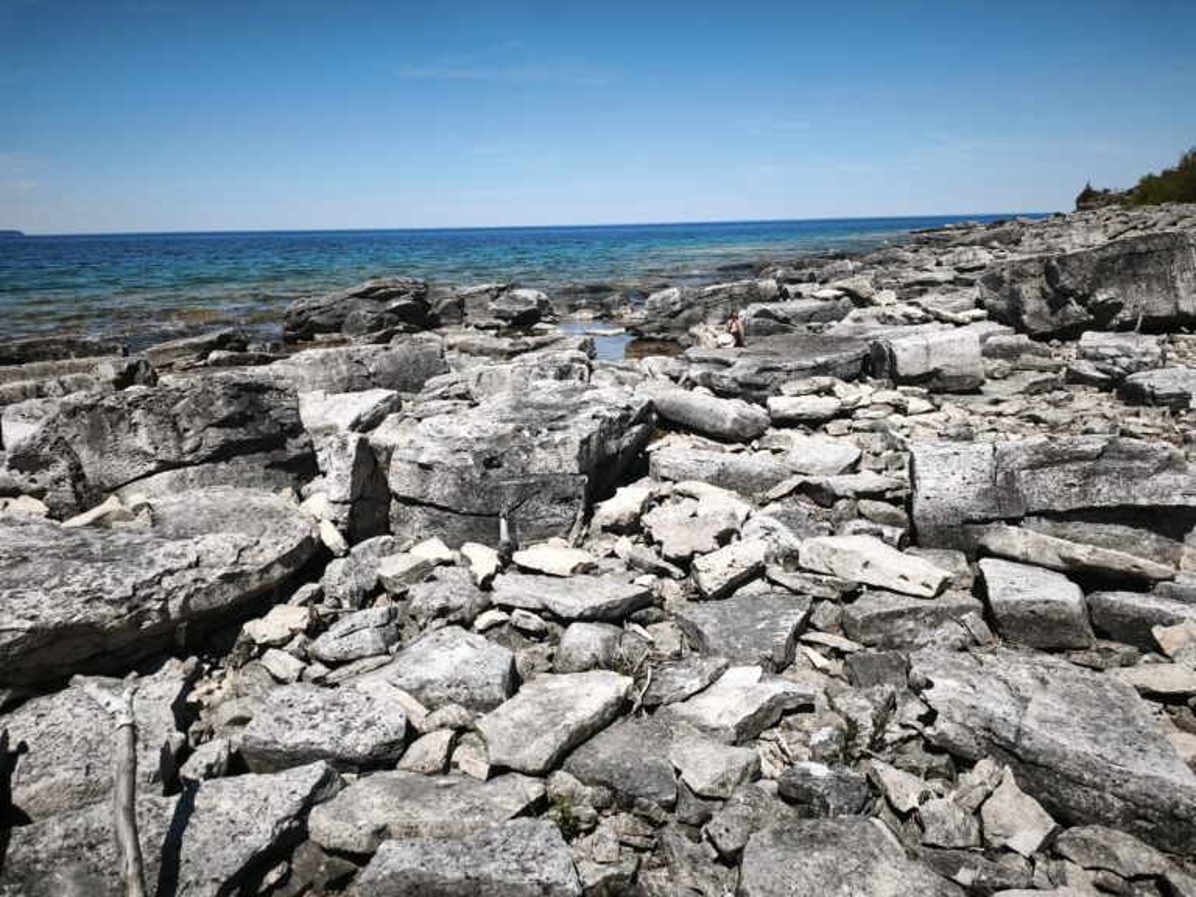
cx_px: 598
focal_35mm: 23
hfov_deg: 73.9
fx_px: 795
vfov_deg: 58.9
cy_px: 448
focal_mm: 6.45
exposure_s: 1/1970
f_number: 1.62
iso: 50
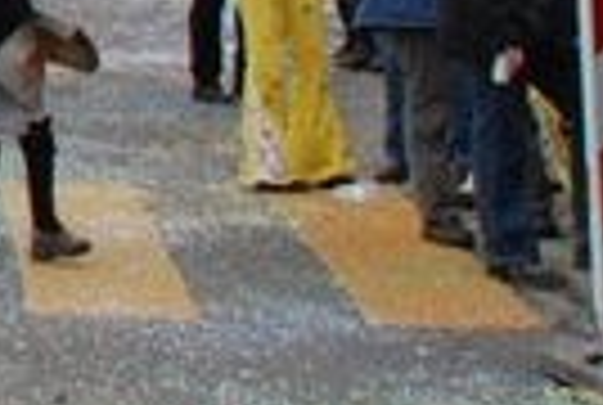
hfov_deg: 6.8
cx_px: -1112
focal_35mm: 275
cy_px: -799
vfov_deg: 4.8
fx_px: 4616
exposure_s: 1/125
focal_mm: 24
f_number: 5.6
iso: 100
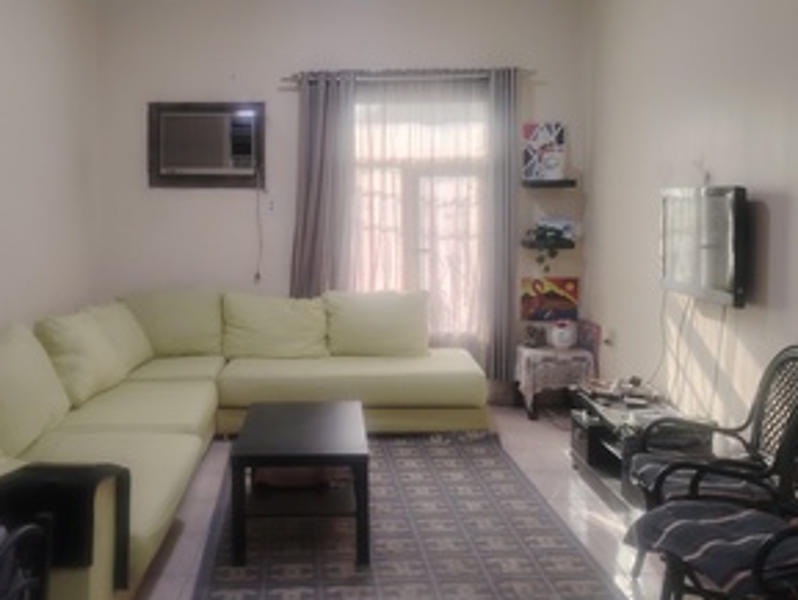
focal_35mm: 38
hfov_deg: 48.7
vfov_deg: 37.7
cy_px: 259
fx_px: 876
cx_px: 330
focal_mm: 5.25
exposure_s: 1/60
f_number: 1.75
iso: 291
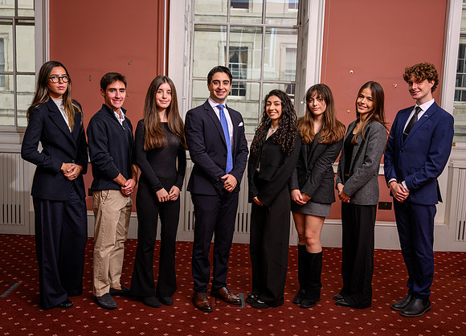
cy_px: 168
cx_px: 233
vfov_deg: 36.8
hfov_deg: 49.5
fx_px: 505
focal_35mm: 38
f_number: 4
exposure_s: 1/200
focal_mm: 35
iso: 50
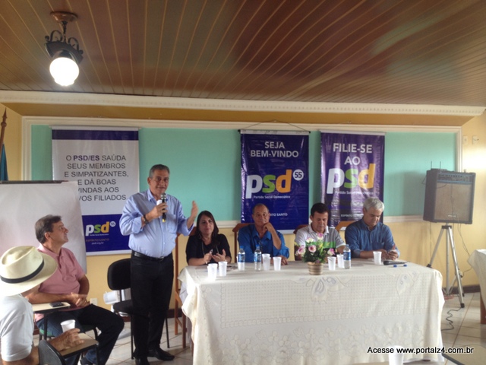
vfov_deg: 40.7
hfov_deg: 52.6
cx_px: 243
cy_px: 182
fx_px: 491
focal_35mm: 35
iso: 50
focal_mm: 4.28
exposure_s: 1/20
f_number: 2.4
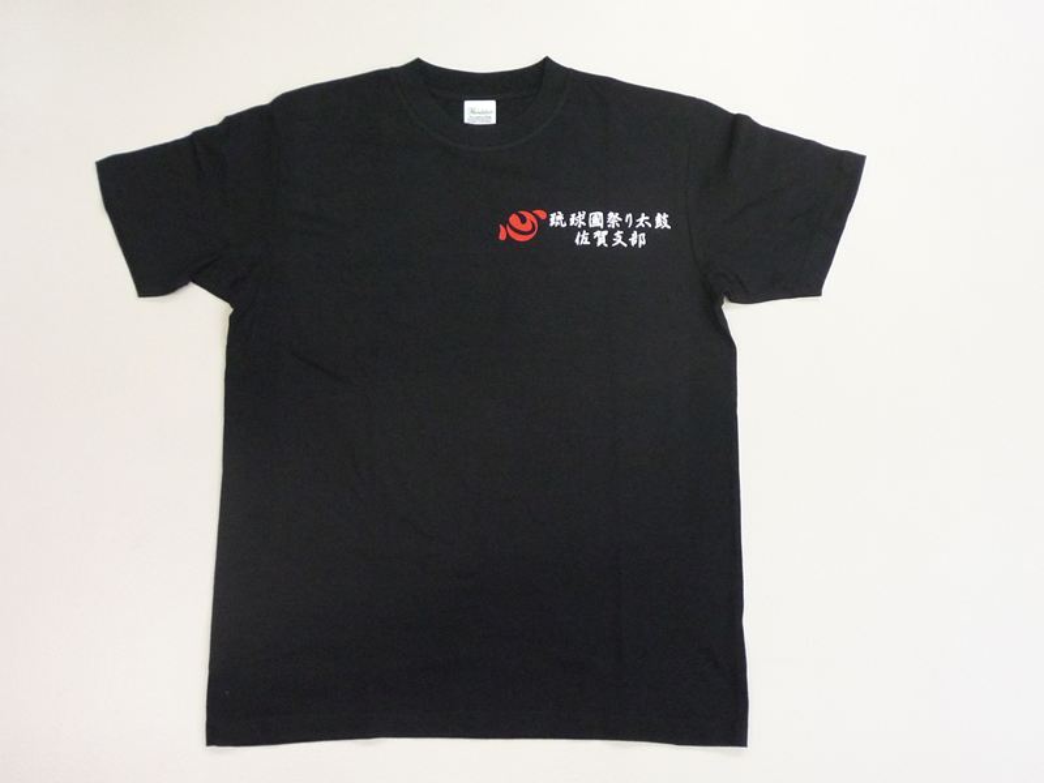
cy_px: 392
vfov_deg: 37.7
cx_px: 522
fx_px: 1146
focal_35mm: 38
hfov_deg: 49.0
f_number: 2.9
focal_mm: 4.7
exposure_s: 1/30
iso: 320
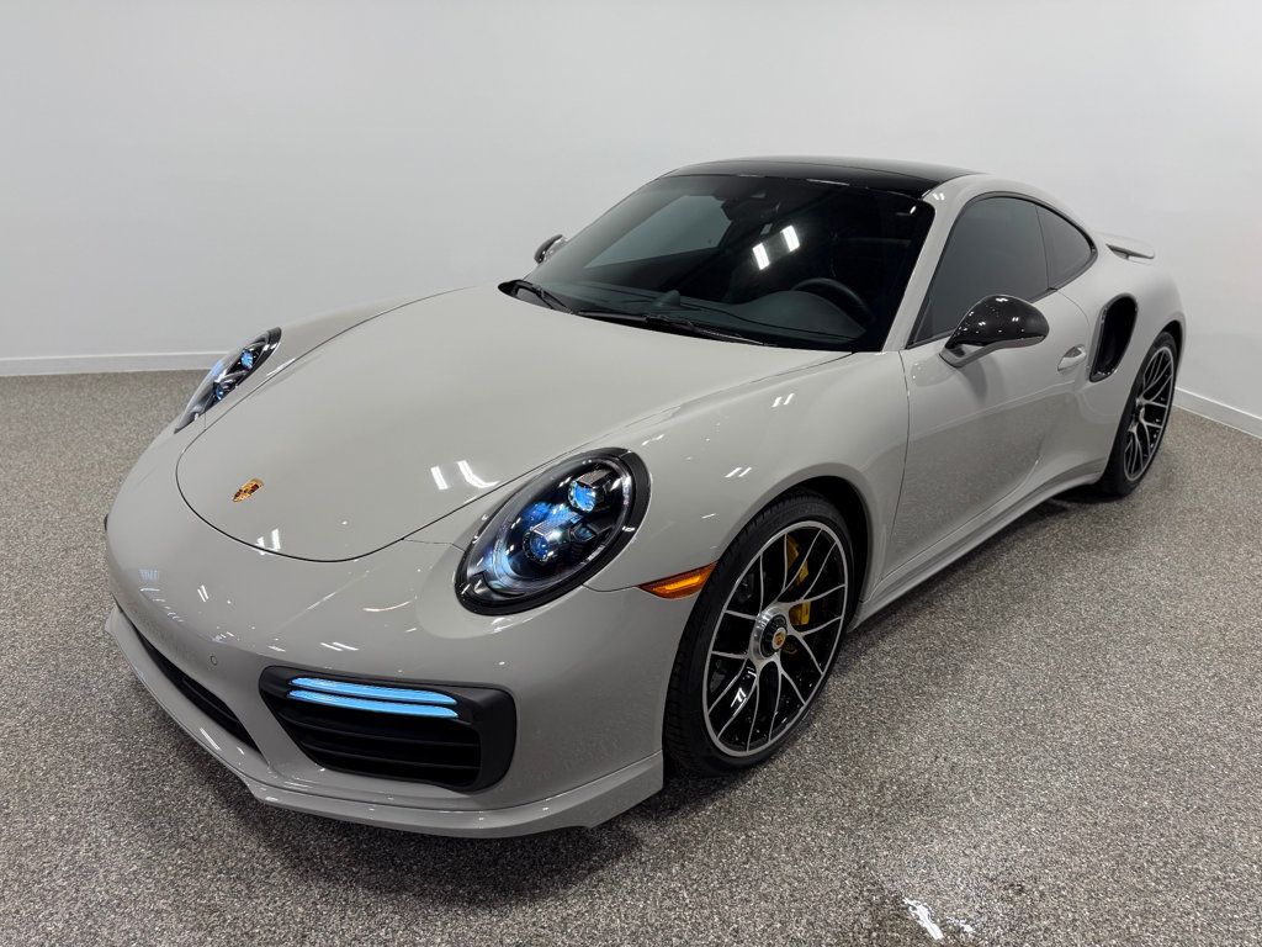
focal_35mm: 24
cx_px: 631
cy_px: 474
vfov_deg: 56.8
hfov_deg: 71.6
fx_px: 875
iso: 80
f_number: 1.78
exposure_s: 1/319
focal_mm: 6.76
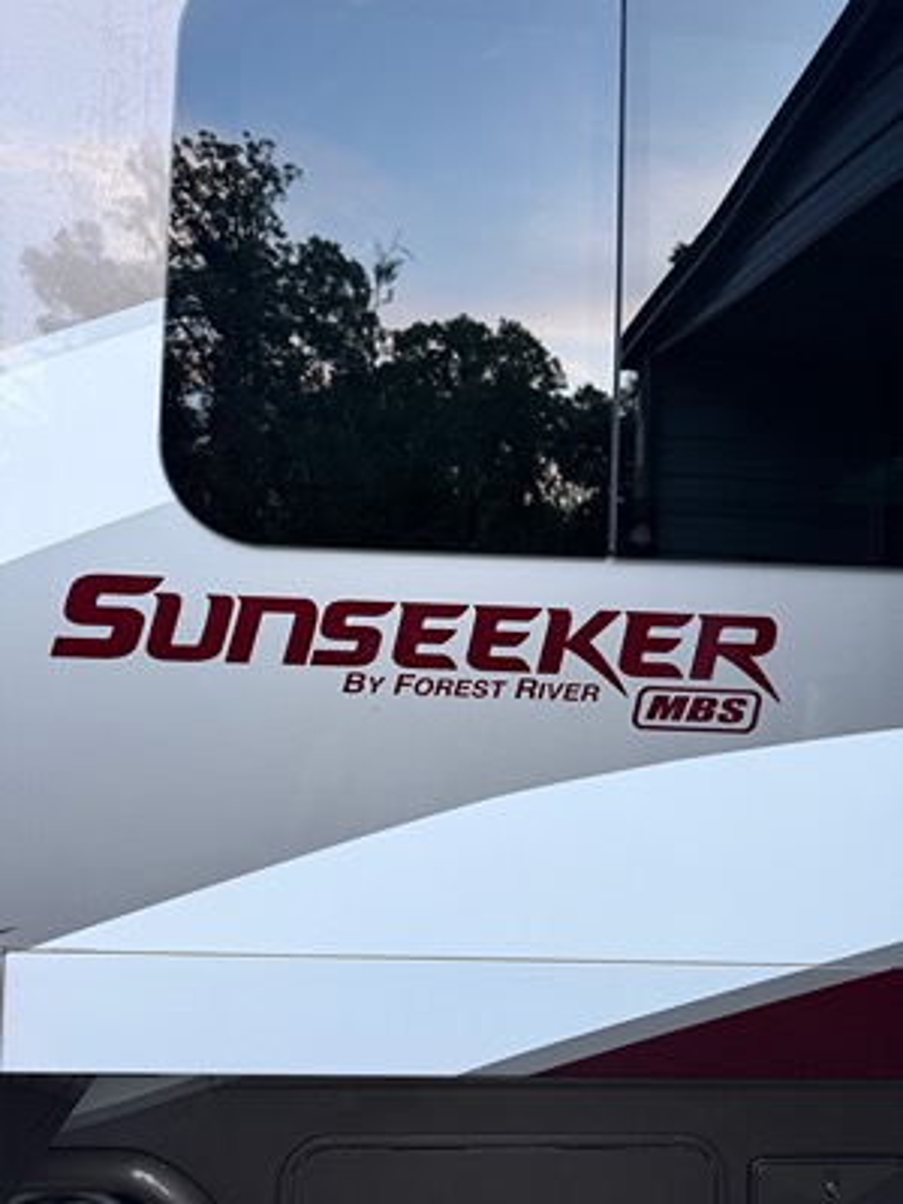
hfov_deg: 56.8
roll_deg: -2.7
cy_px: 602
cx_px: 452
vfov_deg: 71.6
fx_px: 835
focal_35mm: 24
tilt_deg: +3.6
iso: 320
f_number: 1.78
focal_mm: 6.76
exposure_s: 1/60
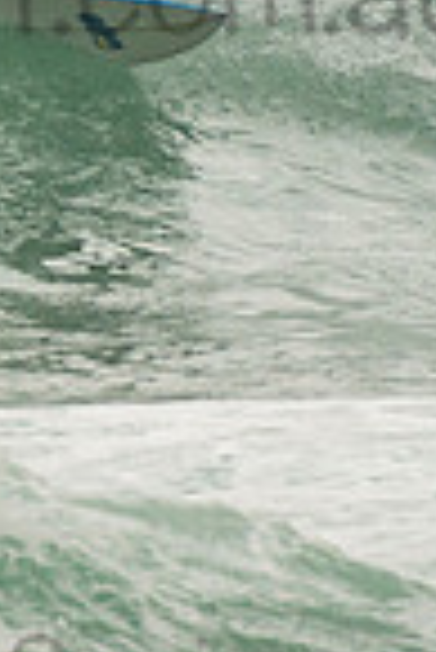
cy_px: -70
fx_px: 43420
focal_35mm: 2396
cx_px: 0
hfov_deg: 0.6
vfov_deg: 0.9
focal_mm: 400
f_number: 5.6
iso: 280
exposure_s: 1/1250
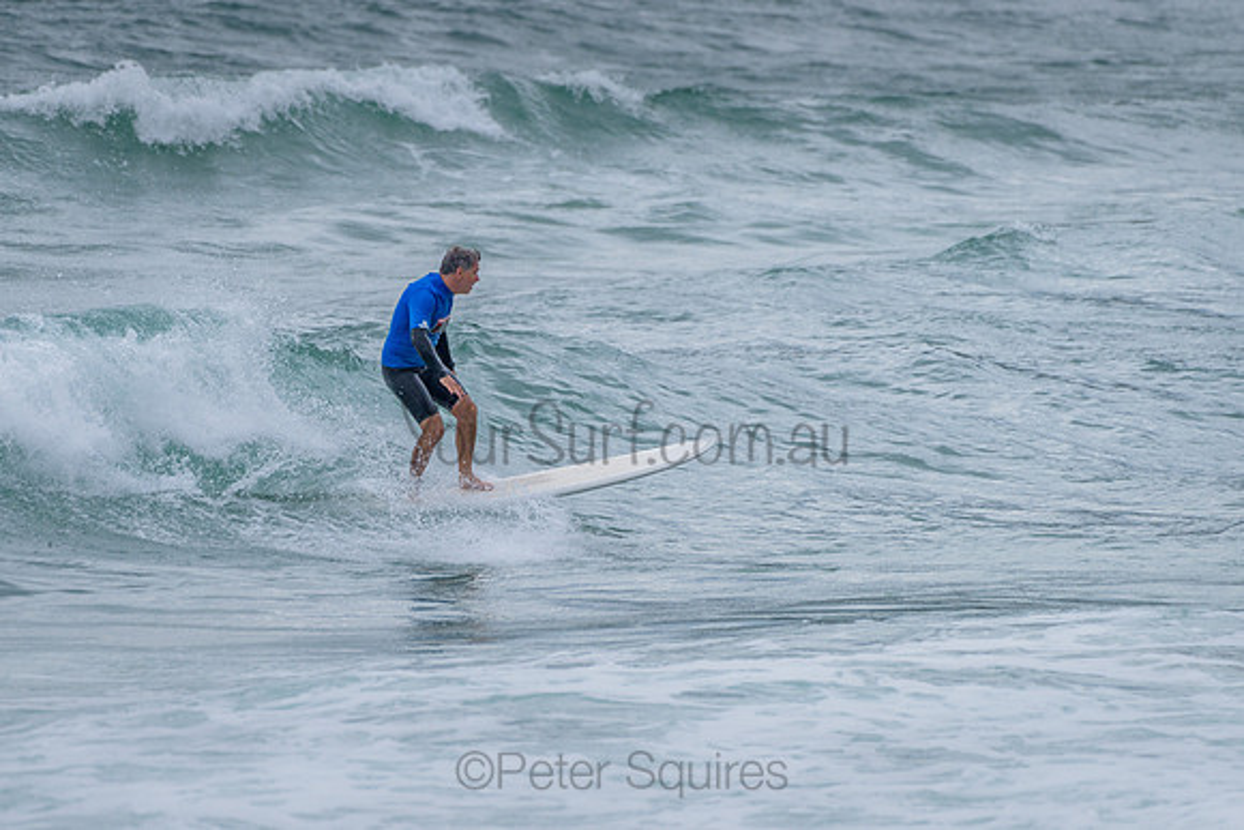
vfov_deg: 2.2
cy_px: 418
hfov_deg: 3.4
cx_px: 540
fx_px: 21188
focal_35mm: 613
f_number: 5.6
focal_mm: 500
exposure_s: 1/2000
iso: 560
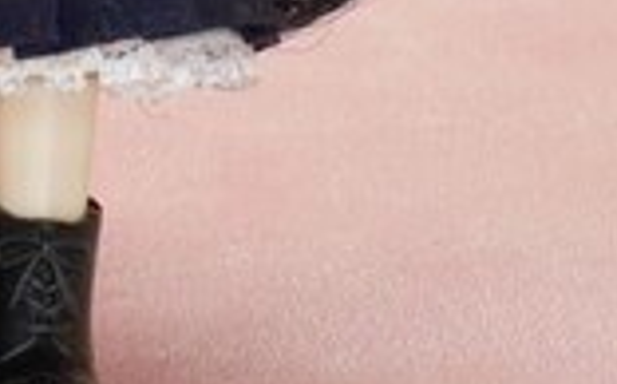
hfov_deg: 16.4
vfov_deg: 9.7
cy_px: -420
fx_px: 2082
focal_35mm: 124
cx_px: -51
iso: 200
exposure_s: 1/15
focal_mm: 19
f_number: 8
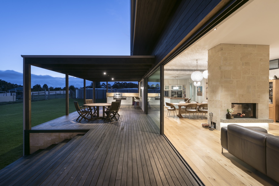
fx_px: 147
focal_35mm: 19
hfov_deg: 86.9
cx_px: 140
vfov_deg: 64.6
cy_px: 93
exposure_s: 6
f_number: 9.5
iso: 125
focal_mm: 19
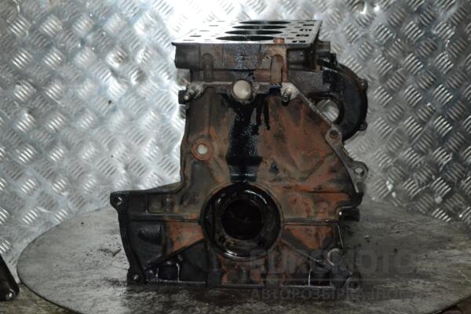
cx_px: 236
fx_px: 981
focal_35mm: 75
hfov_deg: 27.0
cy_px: 157
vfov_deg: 18.2
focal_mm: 50
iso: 3200
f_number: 7.1
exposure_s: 1/60
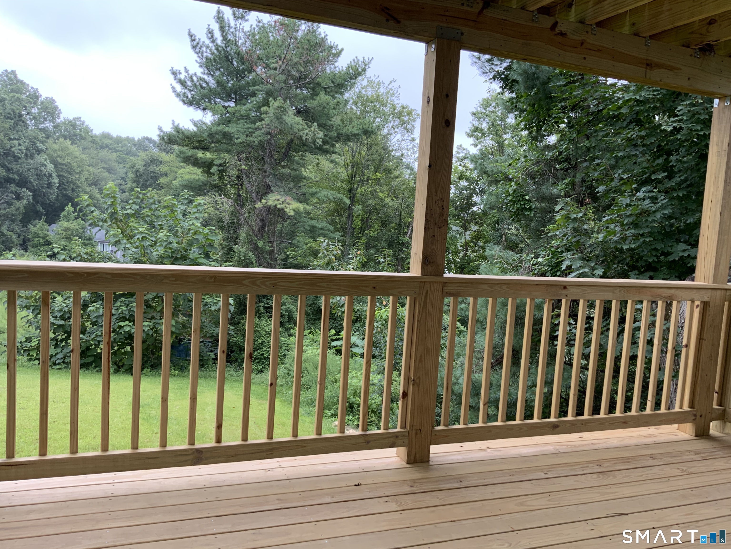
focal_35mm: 29
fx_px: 612
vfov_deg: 48.2
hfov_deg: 61.7
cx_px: 366
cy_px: 274
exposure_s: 1/122
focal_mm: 3
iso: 16
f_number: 1.8
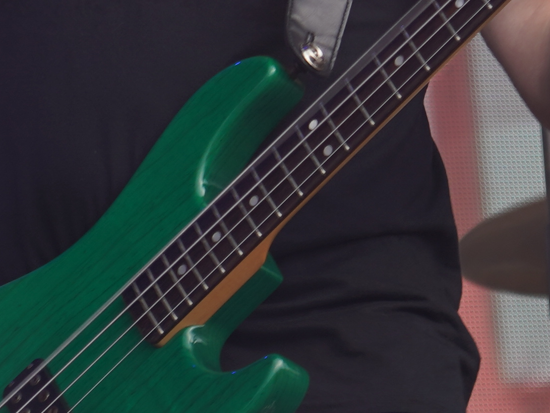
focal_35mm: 546
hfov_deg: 3.6
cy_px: -178
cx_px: 187
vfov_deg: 2.7
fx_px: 8676
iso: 100
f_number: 4
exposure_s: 1/160
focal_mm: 105
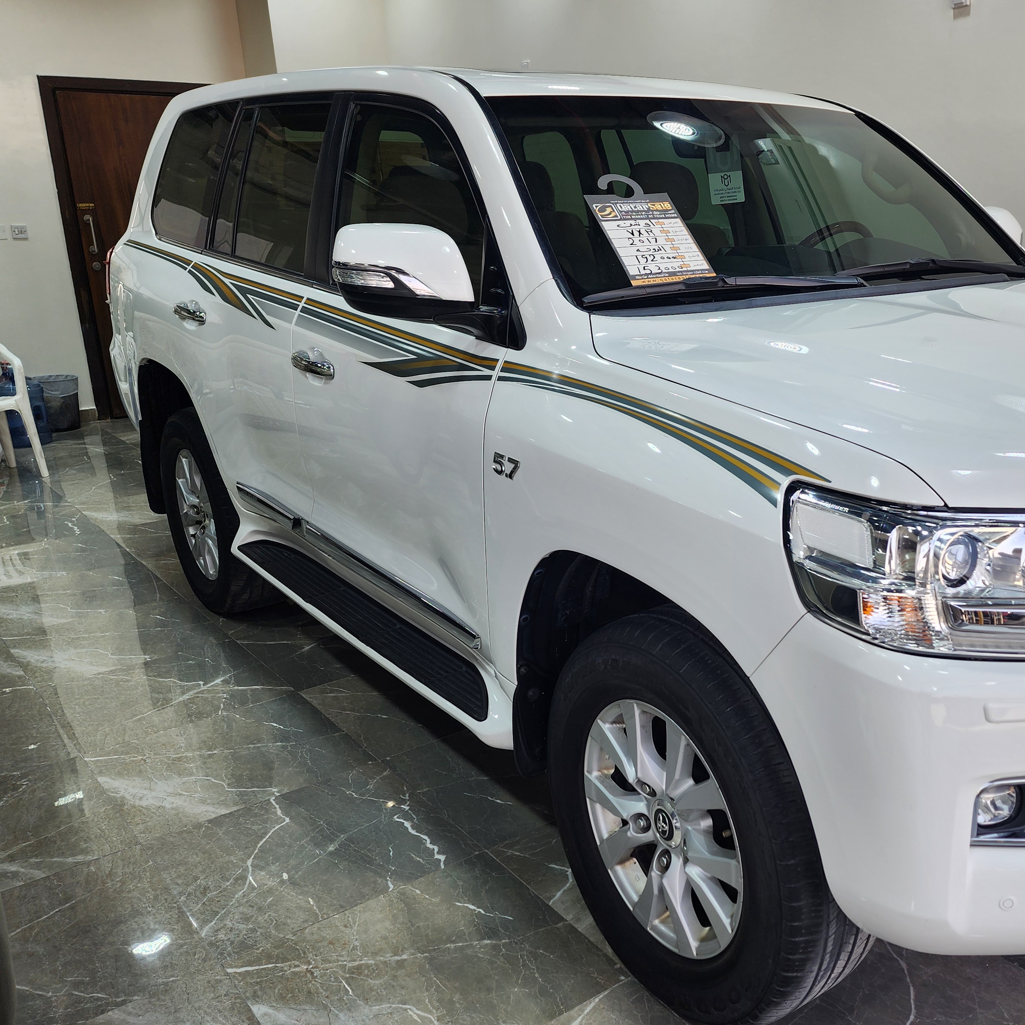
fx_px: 1106
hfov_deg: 48.4
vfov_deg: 49.7
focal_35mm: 33
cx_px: 726
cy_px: 542
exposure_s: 1/224
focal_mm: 6.4
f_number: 1.8
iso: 12
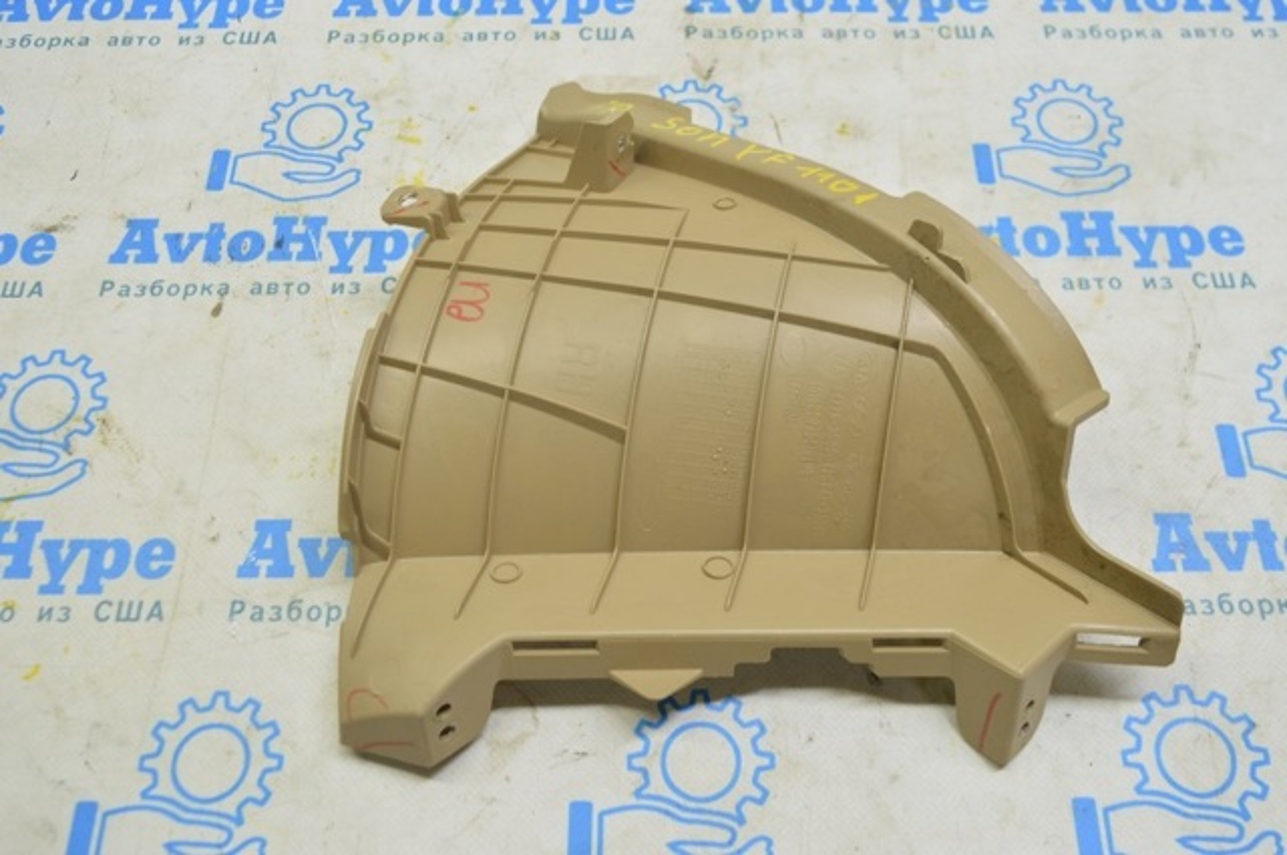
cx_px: 644
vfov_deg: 38.3
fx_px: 1232
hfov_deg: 55.2
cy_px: 428
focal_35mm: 34
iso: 400
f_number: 5.6
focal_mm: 23
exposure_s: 1/20
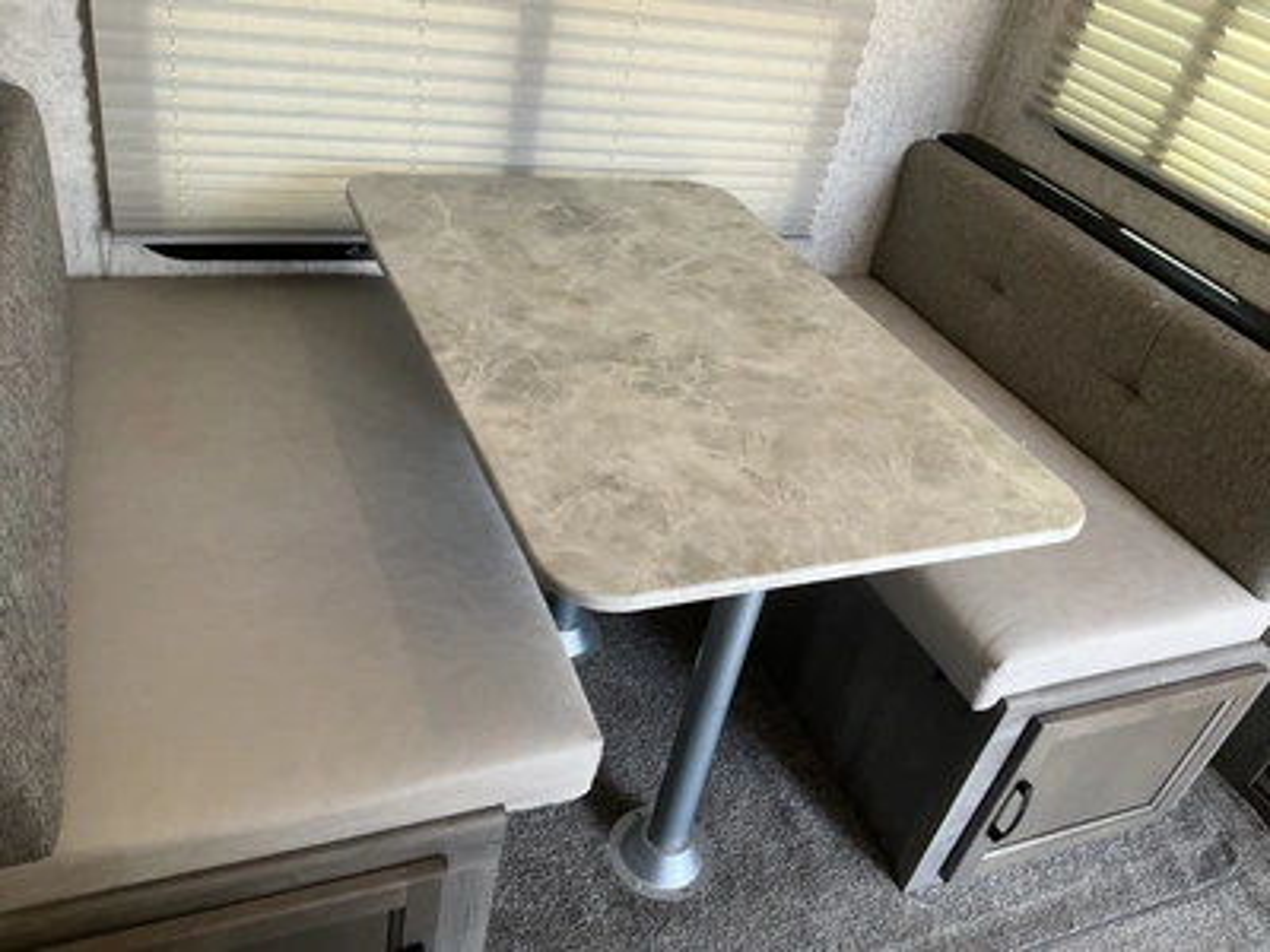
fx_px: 1064
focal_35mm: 29
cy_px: 476
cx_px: 635
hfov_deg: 61.7
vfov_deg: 48.2
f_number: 1.8
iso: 64
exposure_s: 1/74
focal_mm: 3
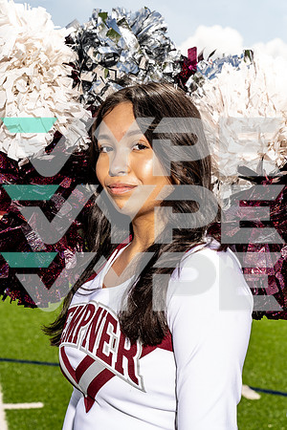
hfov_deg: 20.9
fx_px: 777
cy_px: 215
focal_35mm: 65
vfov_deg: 31.0
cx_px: 144
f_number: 8
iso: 100
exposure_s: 1/250
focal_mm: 65
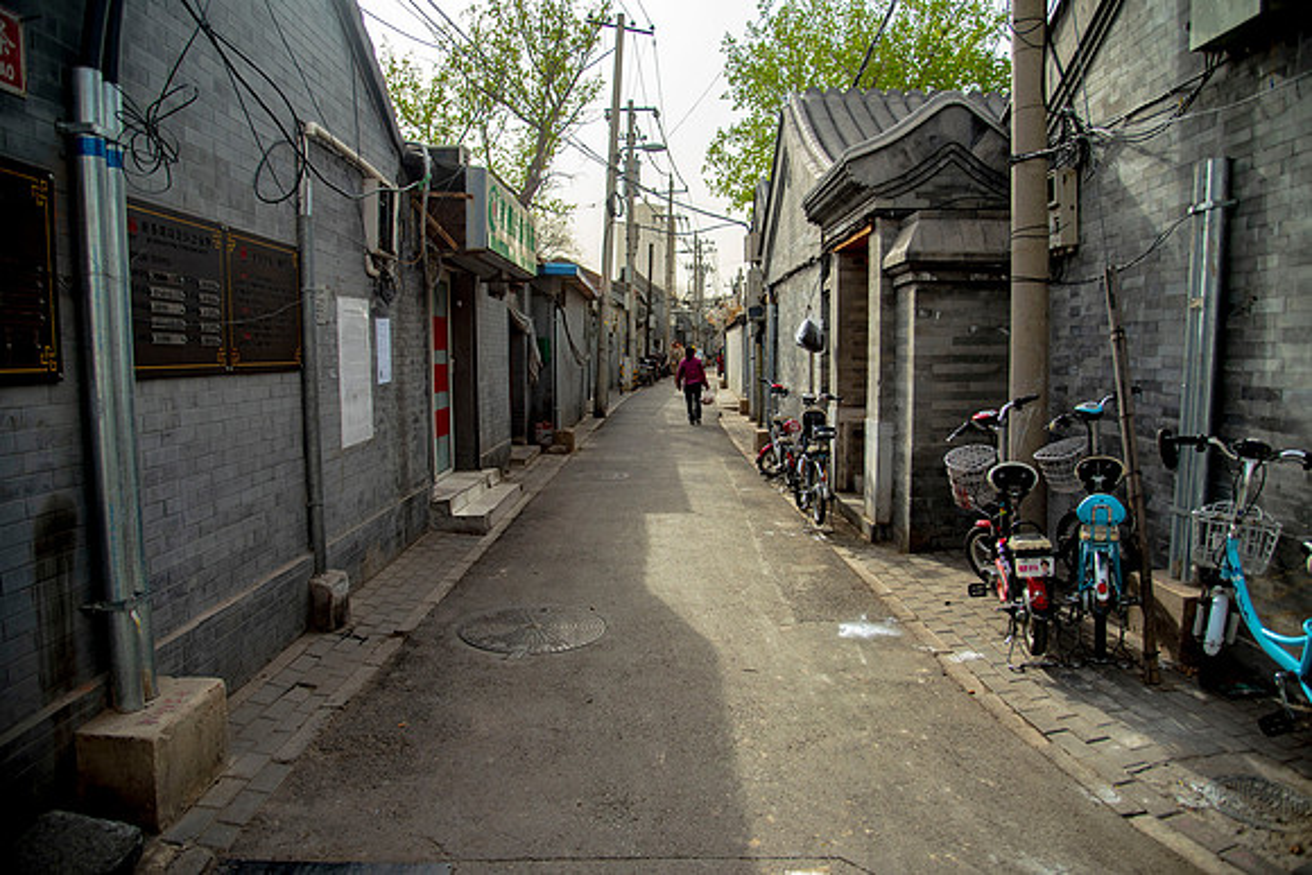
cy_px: 438
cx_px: 656
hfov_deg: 73.7
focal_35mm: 24
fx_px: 875
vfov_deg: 53.2
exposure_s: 1/1250
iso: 250
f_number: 4
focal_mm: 24
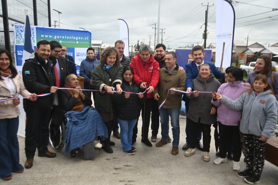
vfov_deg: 46.3
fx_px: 216
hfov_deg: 65.5
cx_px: 139
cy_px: 92
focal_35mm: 28
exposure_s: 1/80
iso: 100
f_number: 5.6
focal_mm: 28
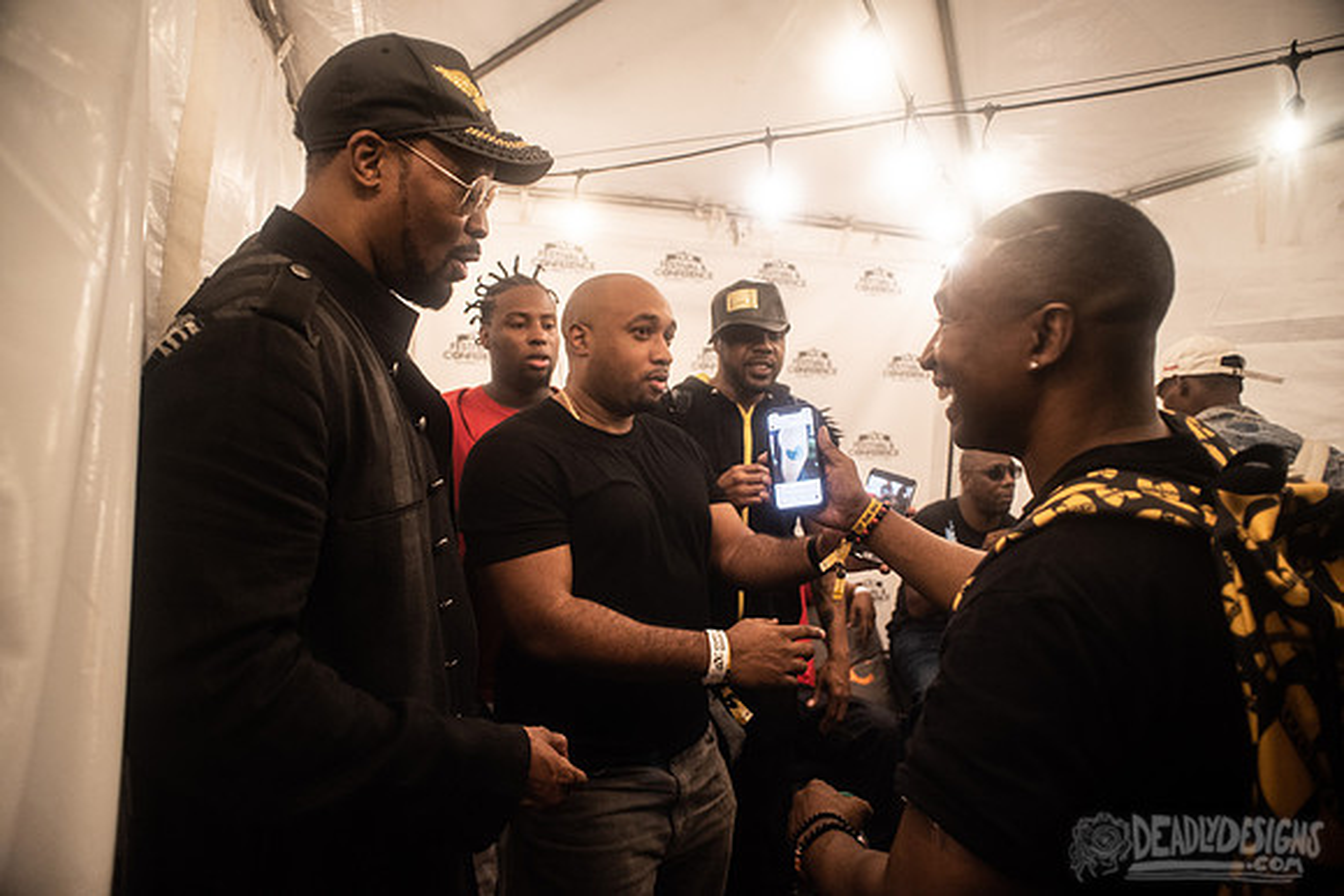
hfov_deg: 84.0
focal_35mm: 20
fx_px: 747
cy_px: 448
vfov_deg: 62.0
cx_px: 672
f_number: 3.5
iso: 1600
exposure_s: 1/100
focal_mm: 20
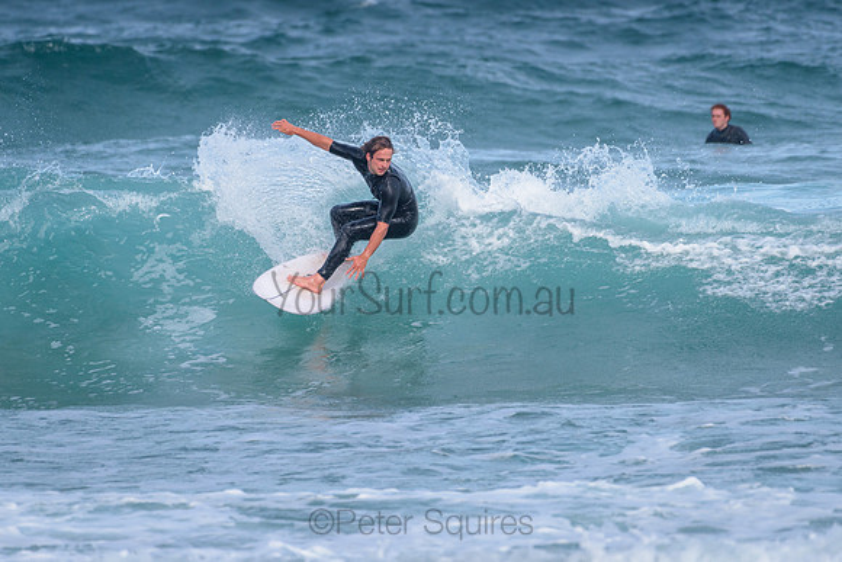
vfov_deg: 2.2
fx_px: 14334
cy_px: 218
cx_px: 455
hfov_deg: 3.4
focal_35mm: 613
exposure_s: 1/2000
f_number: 5.6
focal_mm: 500
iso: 280
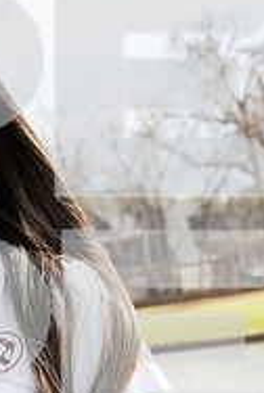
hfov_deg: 7.0
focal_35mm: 191
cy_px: 342
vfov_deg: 10.7
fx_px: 2093
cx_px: -230
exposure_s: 1/250
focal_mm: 62
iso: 400
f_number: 8
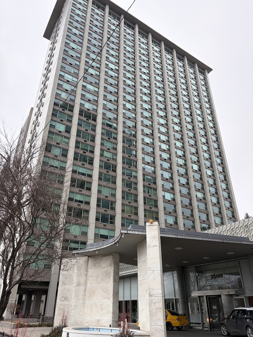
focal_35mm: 26
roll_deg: -0.6
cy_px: 168
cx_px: 126
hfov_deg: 53.1
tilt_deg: +30.8
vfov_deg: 67.3
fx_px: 253
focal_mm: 5.96
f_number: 1.6
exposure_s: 1/840
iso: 64
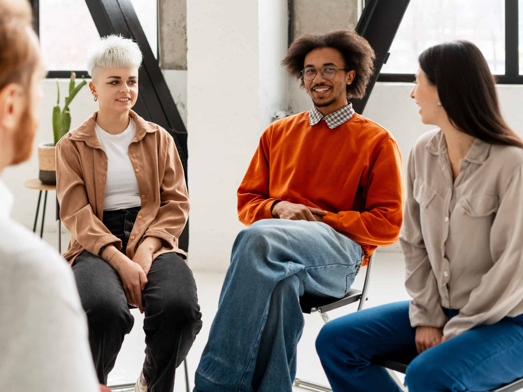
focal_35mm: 55
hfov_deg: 34.9
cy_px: 194
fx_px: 831
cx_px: 265
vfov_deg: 26.6
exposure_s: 1/640
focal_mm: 50
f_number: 2.8
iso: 500
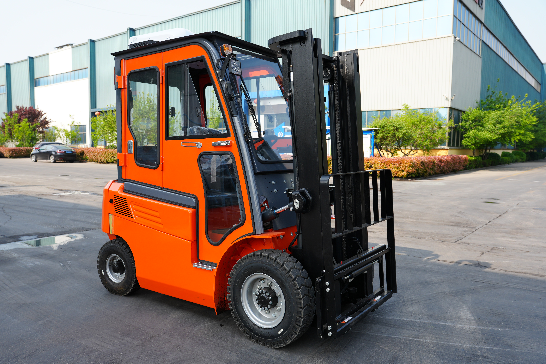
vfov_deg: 46.4
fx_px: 425
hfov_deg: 65.5
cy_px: 182
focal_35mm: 28
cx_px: 273
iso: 100
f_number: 5
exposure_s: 1/250
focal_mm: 28
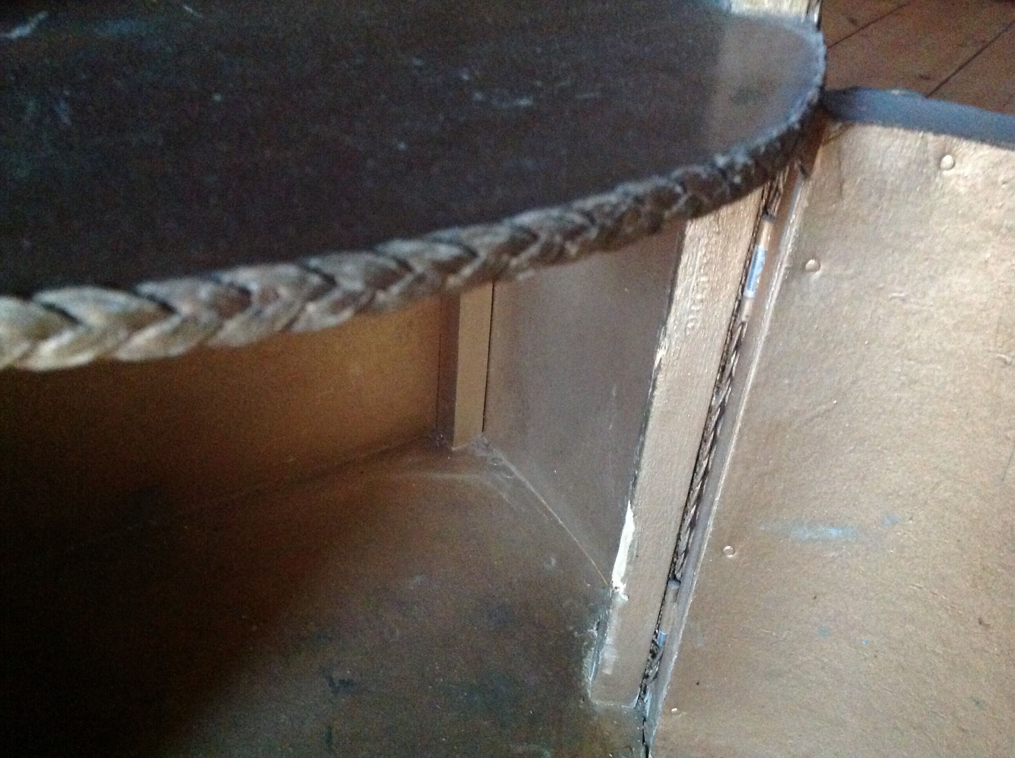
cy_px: 379
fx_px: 1025
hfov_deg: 52.7
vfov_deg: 40.6
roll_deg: -5.9
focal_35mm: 35
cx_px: 508
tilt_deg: -35.2
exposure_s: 1/15
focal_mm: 4.28
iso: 800
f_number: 2.4
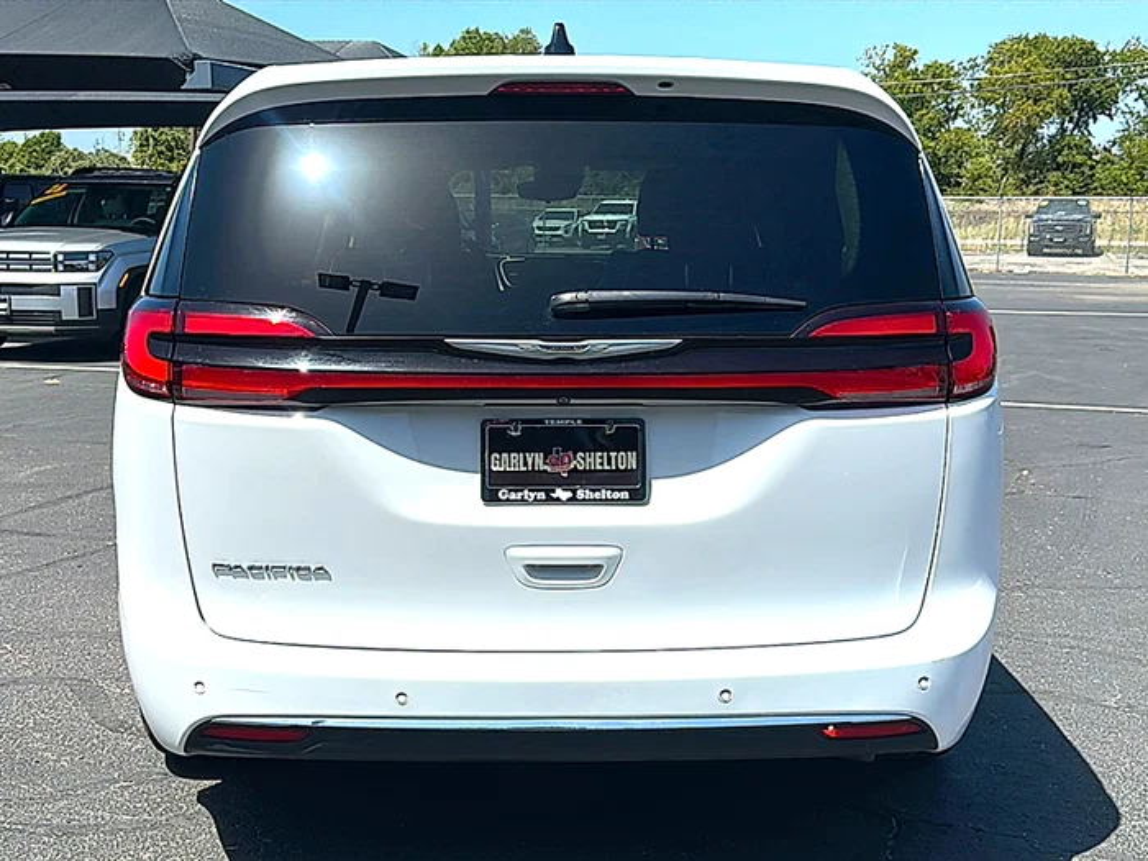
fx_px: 1293
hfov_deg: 47.9
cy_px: 430
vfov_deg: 36.8
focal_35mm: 39
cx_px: 574
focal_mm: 6.86
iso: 80
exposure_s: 1/6289
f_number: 1.78
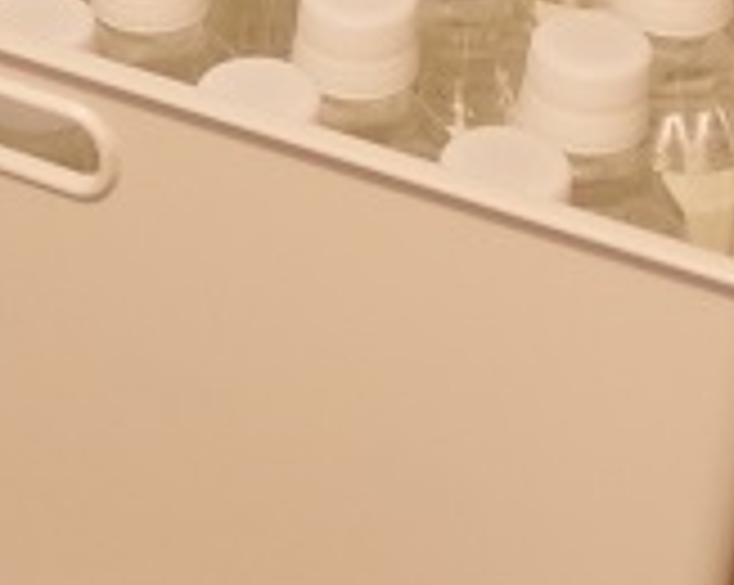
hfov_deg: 19.1
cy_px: -88
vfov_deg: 14.9
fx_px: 2170
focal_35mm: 100
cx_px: 209
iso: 1600
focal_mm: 15
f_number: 4
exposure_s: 1/40
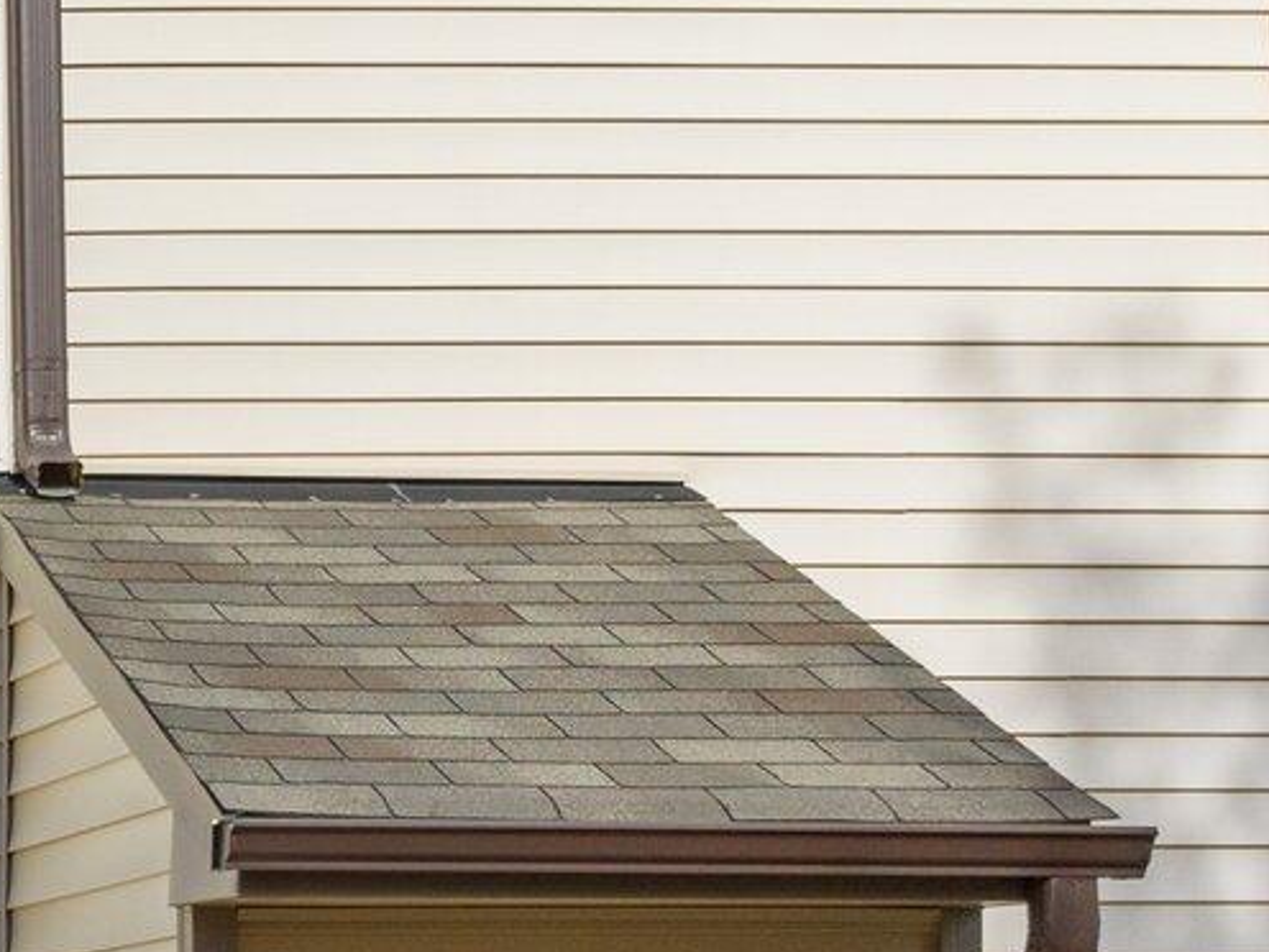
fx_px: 3629
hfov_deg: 16.7
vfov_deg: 14.5
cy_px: 1081
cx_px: -980
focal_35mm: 99
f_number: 2.8
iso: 100
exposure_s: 1/640
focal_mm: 12.29
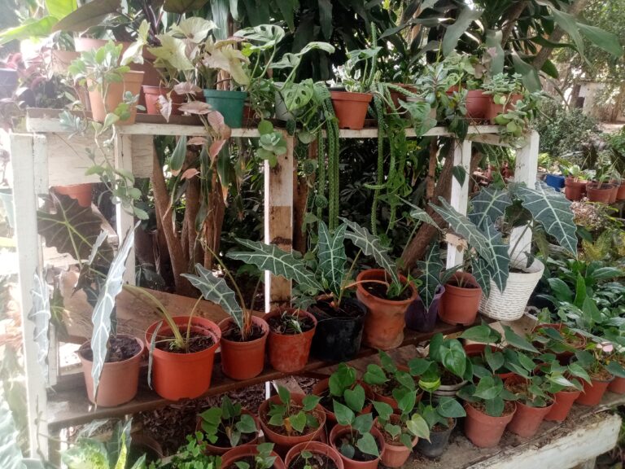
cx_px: 312
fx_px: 469
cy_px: 234
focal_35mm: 26
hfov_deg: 67.3
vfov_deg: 53.1
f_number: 1.8
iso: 214
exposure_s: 1/100
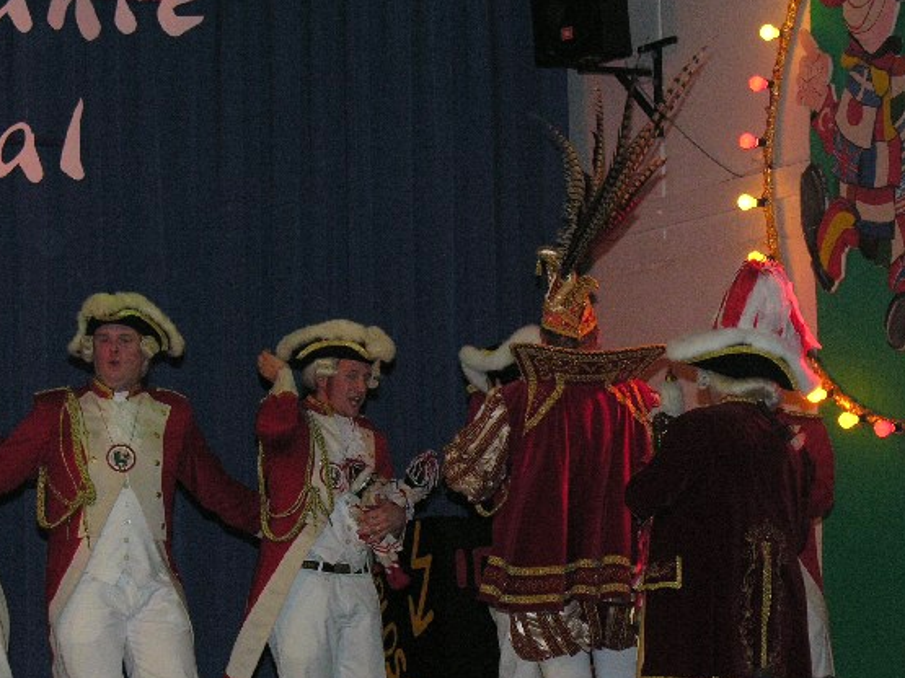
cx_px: 406
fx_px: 3241
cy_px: 432
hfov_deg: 15.9
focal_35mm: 124
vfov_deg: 11.9
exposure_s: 1/60.1
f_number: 4.4
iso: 200
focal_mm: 21.8
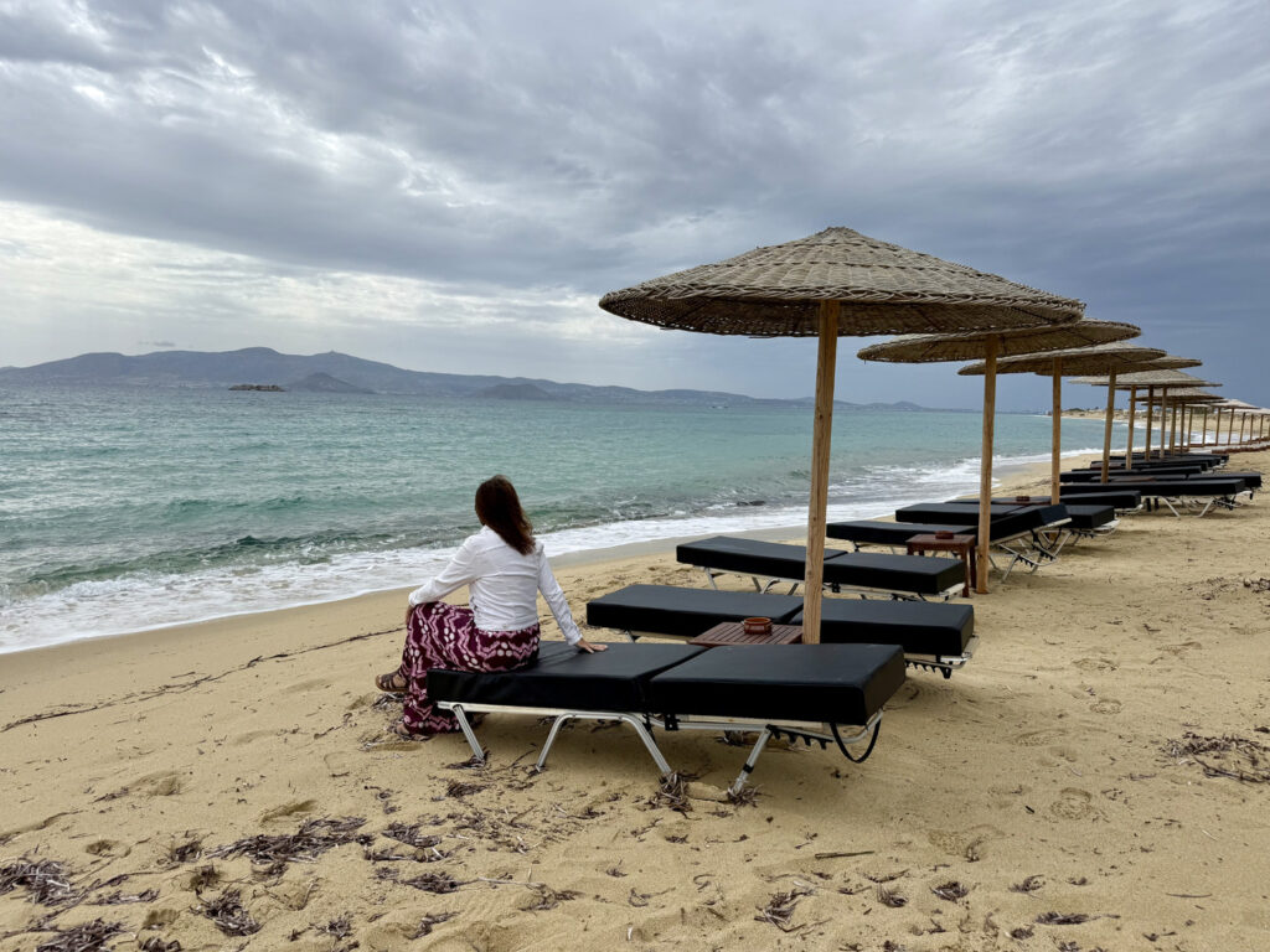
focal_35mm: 24
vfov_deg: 56.8
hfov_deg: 71.6
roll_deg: -3.9
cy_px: 476
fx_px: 881
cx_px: 635
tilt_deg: -2.7
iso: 80
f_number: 1.78
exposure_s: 1/5714
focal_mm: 6.76
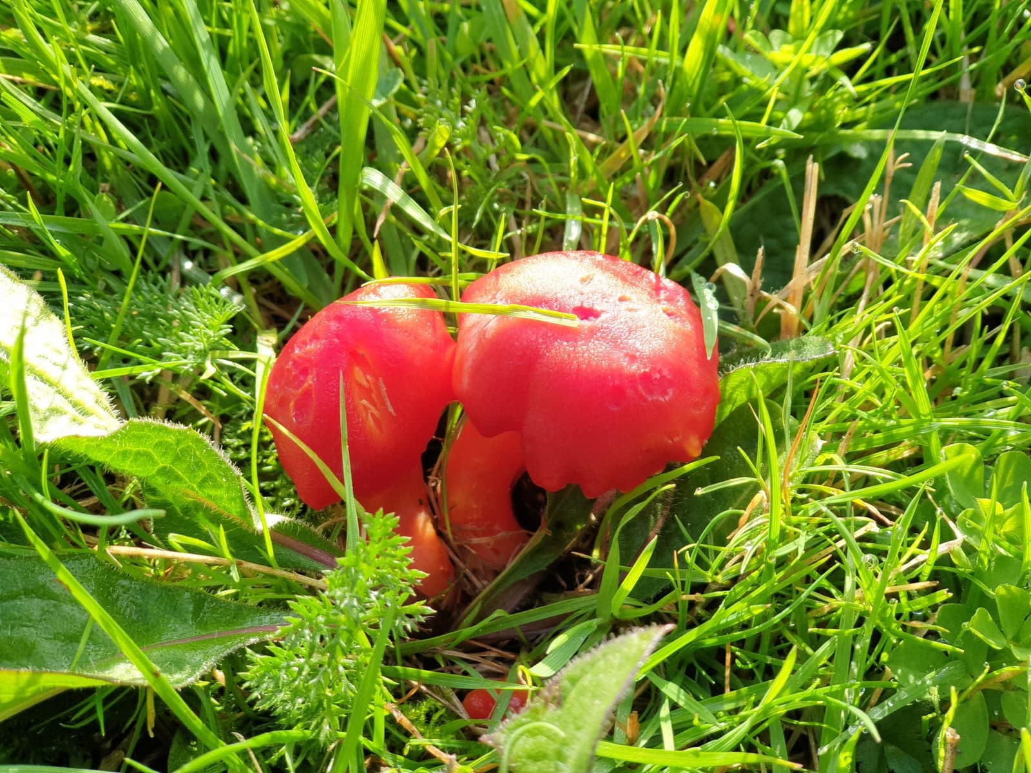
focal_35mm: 52
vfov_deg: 28.0
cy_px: 386
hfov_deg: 36.8
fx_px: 1549
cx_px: 516
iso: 100
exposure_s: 1/106
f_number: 2.4
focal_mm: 6
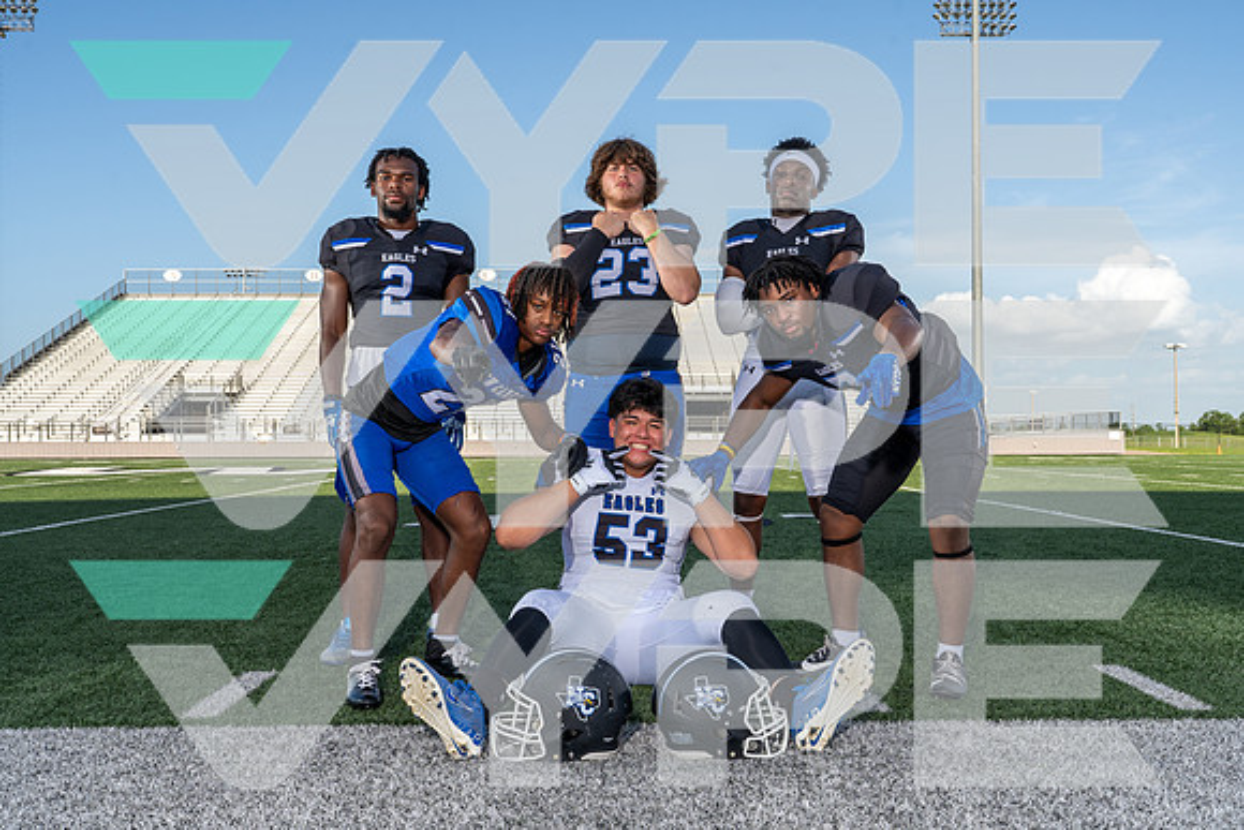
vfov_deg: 40.0
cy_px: 415
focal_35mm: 33
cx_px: 622
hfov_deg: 57.2
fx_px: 1141
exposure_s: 1/250
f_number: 10
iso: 160
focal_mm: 33
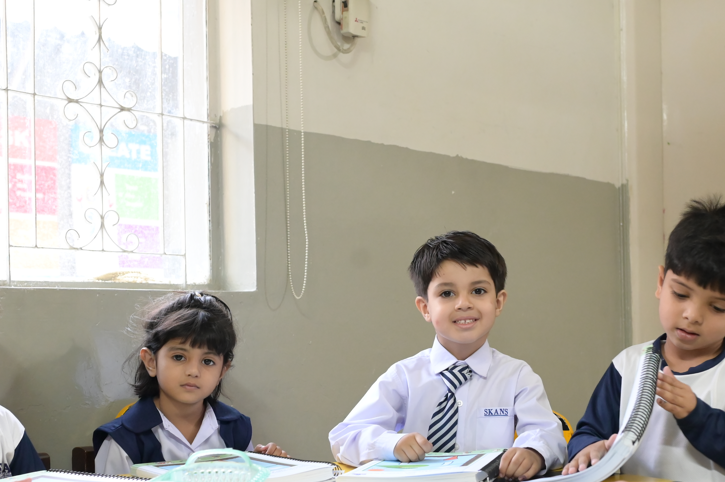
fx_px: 1127
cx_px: 405
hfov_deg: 35.6
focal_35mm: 56
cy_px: 333
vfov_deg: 24.0
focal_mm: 35
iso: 5000
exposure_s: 1/160
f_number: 4.5
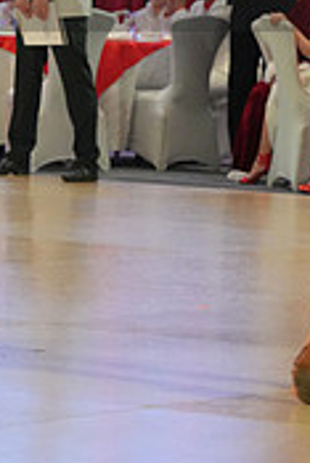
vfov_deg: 9.5
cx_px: 113
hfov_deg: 6.4
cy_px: -56
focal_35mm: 215
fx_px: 2771
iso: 4000
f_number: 4
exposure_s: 1/400
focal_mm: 65
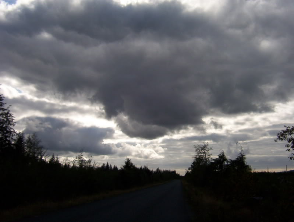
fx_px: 306
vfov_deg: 39.8
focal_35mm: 36
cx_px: 147
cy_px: 111
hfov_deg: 51.3
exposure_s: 1/1678
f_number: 5.24
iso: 100
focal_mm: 5.54
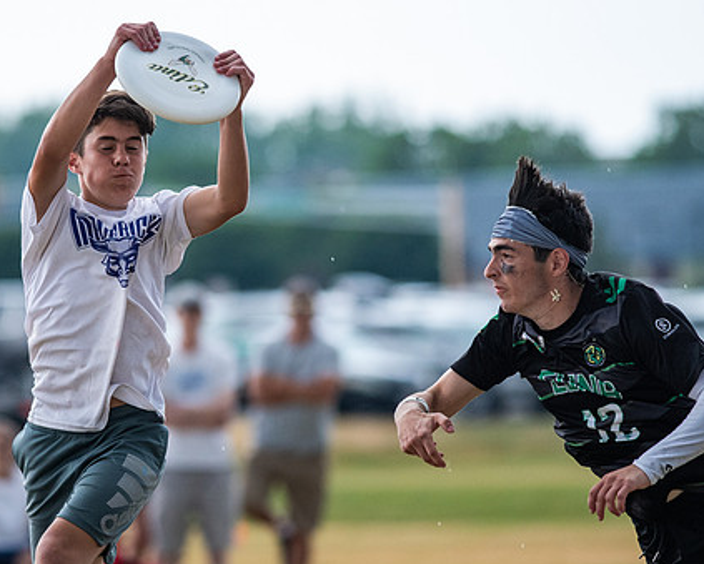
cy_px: 281
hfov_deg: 2.9
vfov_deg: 2.3
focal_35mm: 674
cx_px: 208
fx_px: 14053
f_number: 4
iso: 800
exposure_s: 1/2000
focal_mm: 300
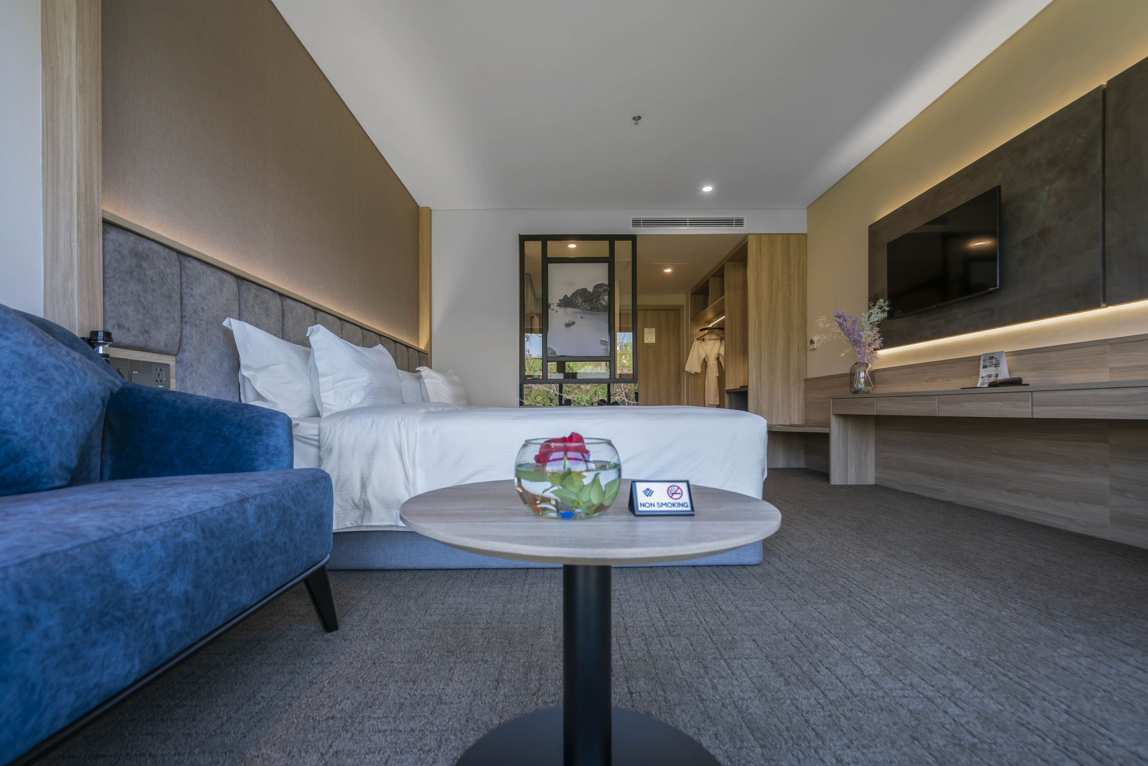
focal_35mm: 16
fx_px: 510
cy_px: 383
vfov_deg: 73.8
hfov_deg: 96.7
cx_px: 574
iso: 200
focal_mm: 16
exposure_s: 1/30
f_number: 7.1
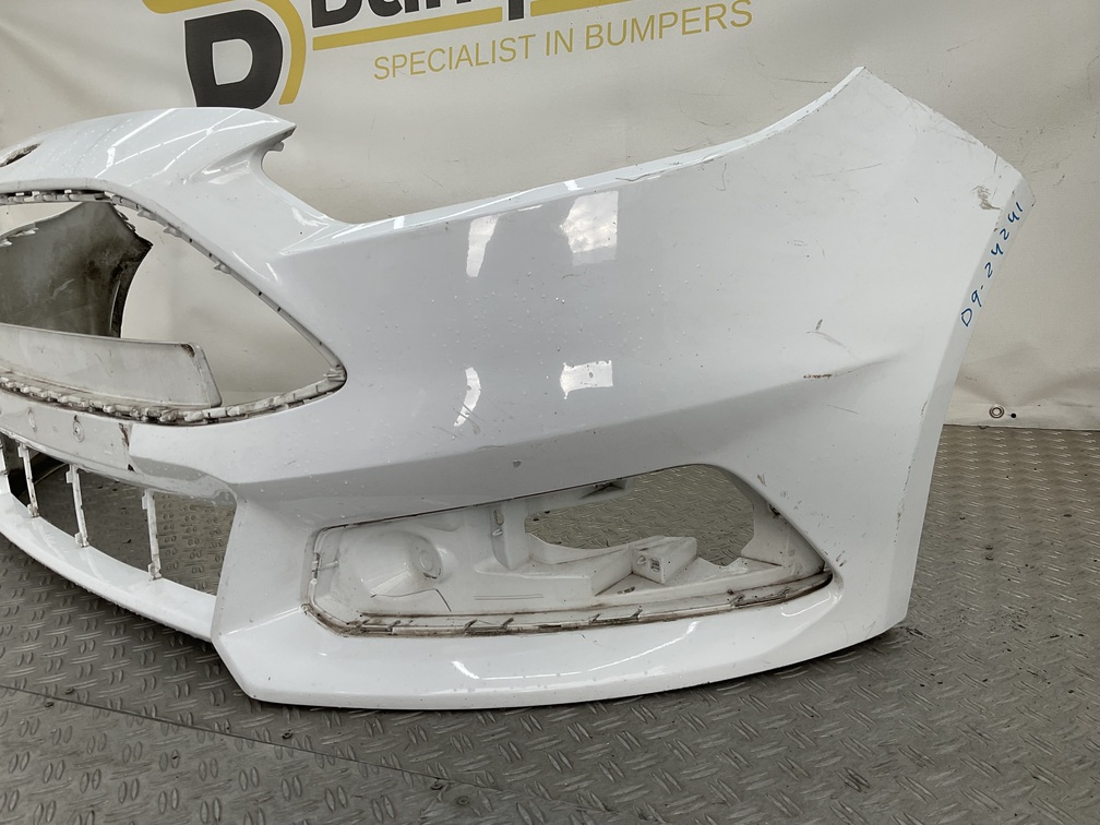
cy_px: 412
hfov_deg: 61.7
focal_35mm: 29
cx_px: 550
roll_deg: +3.5
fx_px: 922
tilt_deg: -13.6
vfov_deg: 48.2
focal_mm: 3
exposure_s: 1/216
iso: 16
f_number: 1.8
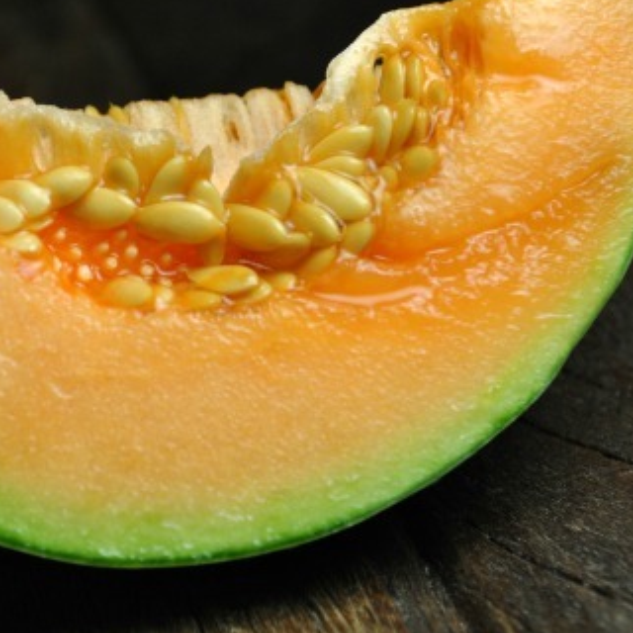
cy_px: 257
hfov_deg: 13.2
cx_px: 196
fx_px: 2727
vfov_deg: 13.2
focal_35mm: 132
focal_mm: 55
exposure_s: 1/60
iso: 200
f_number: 8
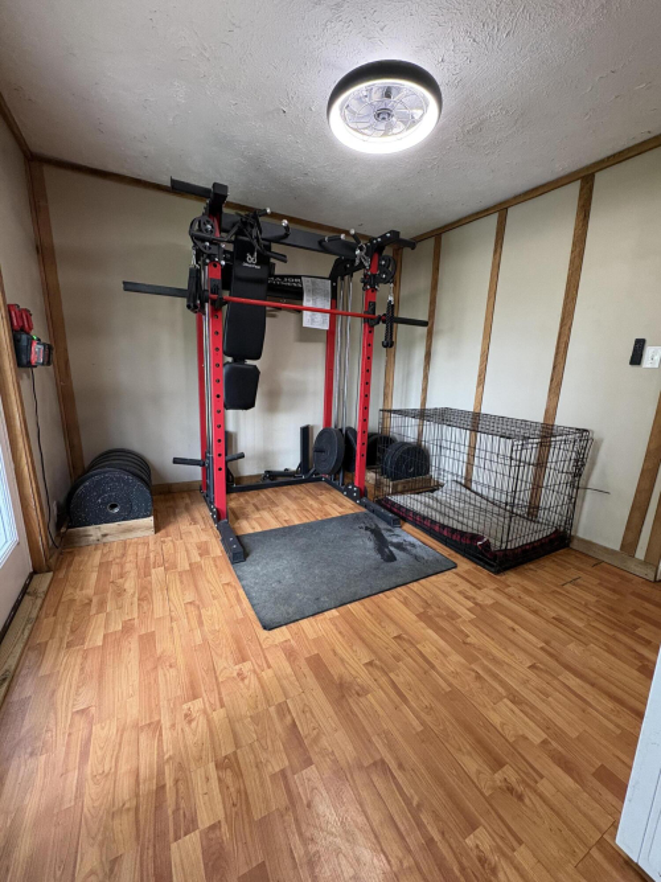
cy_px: 441
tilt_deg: -11.7
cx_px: 330
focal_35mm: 14
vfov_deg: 102.1
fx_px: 357
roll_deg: -1.9
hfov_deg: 85.7
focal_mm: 2.22
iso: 400
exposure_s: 1/60
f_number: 2.2
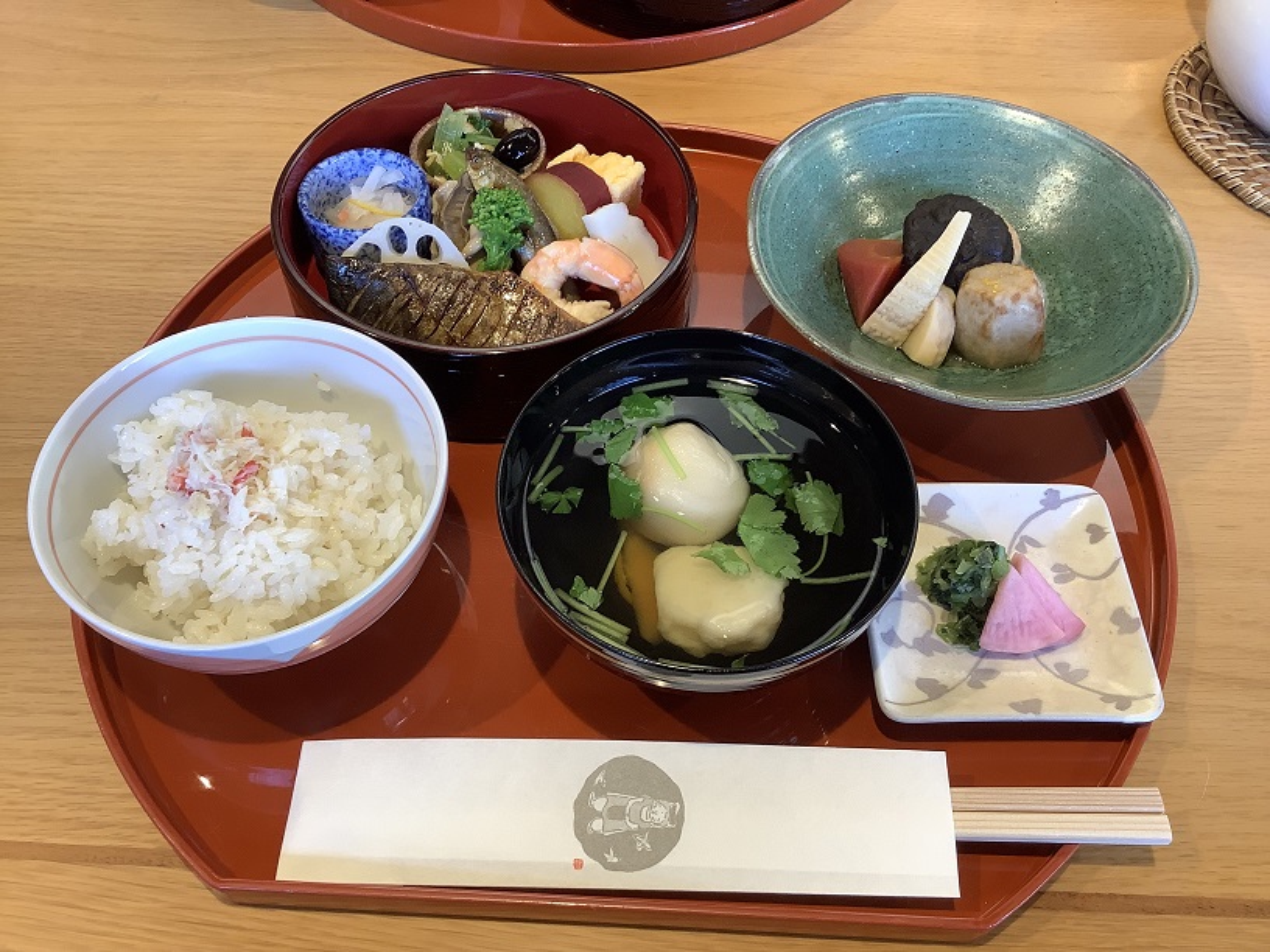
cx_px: 635
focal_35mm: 31
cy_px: 476
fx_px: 1137
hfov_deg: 58.4
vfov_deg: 45.4
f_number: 2.4
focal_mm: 3.3
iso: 64
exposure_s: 1/50
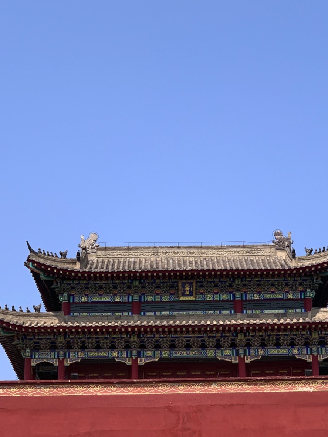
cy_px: 338
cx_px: 184
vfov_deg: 21.5
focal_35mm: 90
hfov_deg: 16.4
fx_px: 1137
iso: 16
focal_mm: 6
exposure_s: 1/999
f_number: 2.4
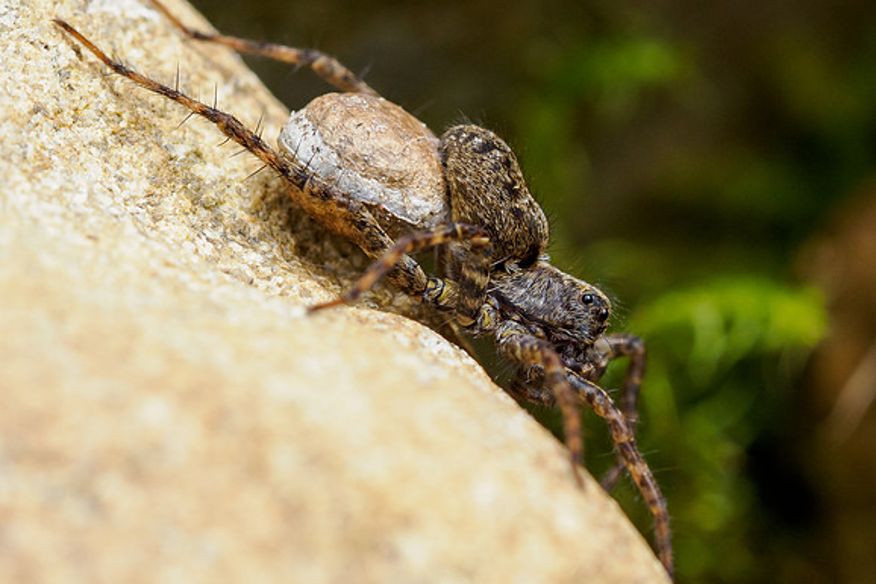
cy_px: 150
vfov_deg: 5.3
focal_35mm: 257
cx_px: 453
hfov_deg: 8.0
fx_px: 6252
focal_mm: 60
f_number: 5.6
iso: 400
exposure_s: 1/500
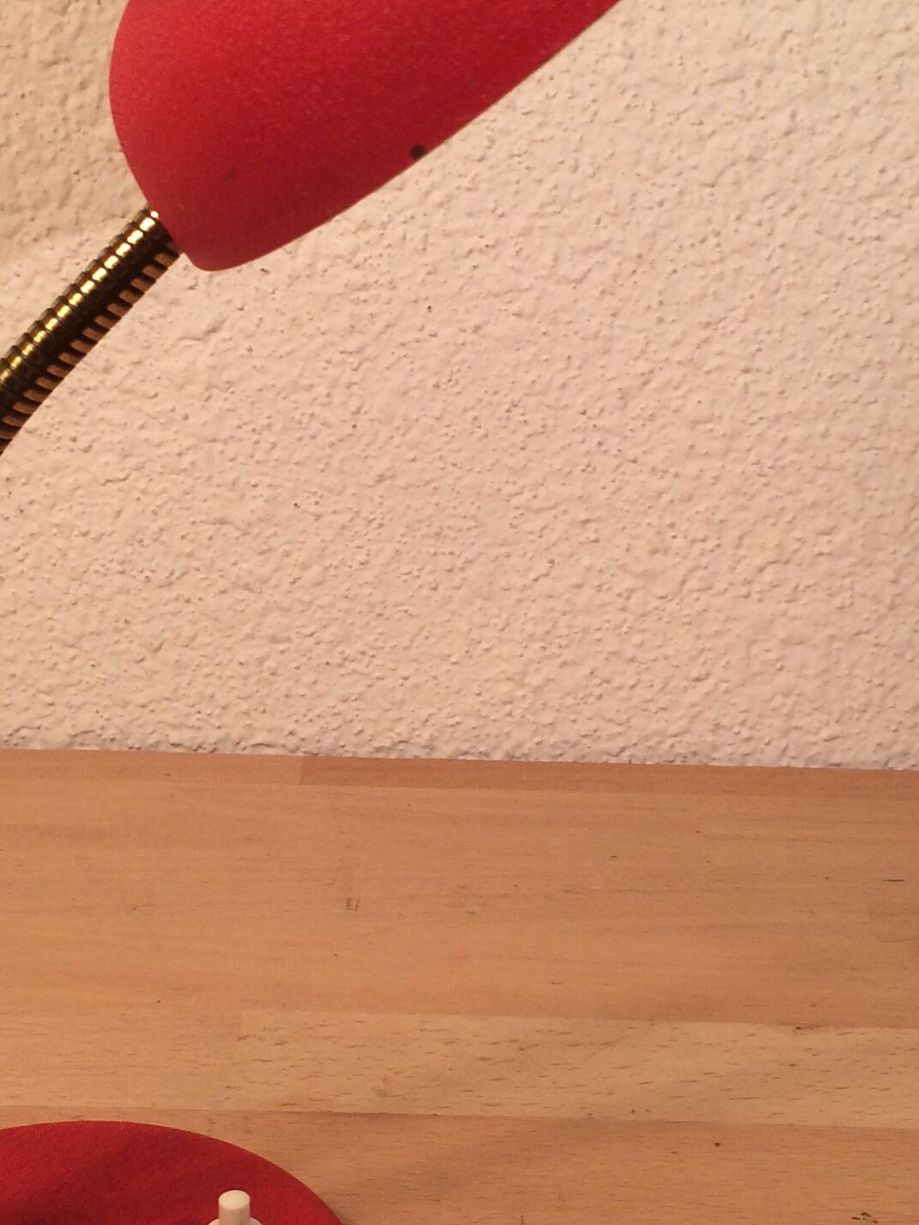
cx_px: 513
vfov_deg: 29.3
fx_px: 2336
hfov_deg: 22.2
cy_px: 485
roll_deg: -0.1
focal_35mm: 66
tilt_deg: -18.9
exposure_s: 1/33
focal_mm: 4.15
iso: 40
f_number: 2.2
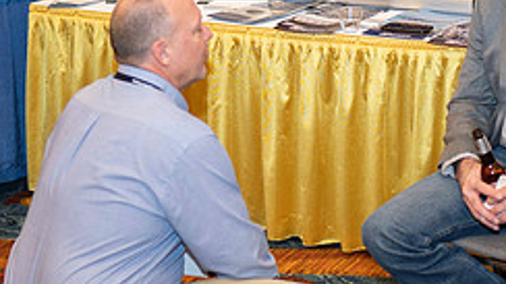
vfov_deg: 13.5
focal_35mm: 89
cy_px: 77
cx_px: 363
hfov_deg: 23.7
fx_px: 1194
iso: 100
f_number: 2
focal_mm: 35
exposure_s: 1/125
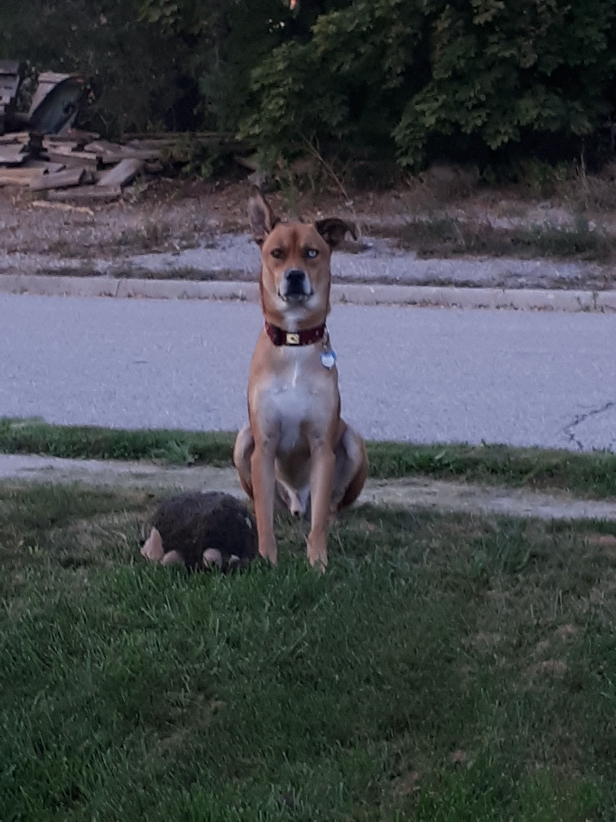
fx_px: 641
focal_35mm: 27
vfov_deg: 65.3
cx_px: 308
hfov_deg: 51.4
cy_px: 411
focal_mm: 3.6
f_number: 1.9
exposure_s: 1/33
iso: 64
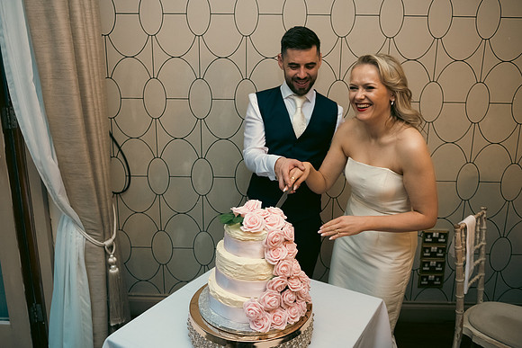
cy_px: 174
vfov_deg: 44.8
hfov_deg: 63.5
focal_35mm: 29
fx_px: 422
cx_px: 261
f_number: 3.5
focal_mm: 28
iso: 800
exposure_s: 1/160
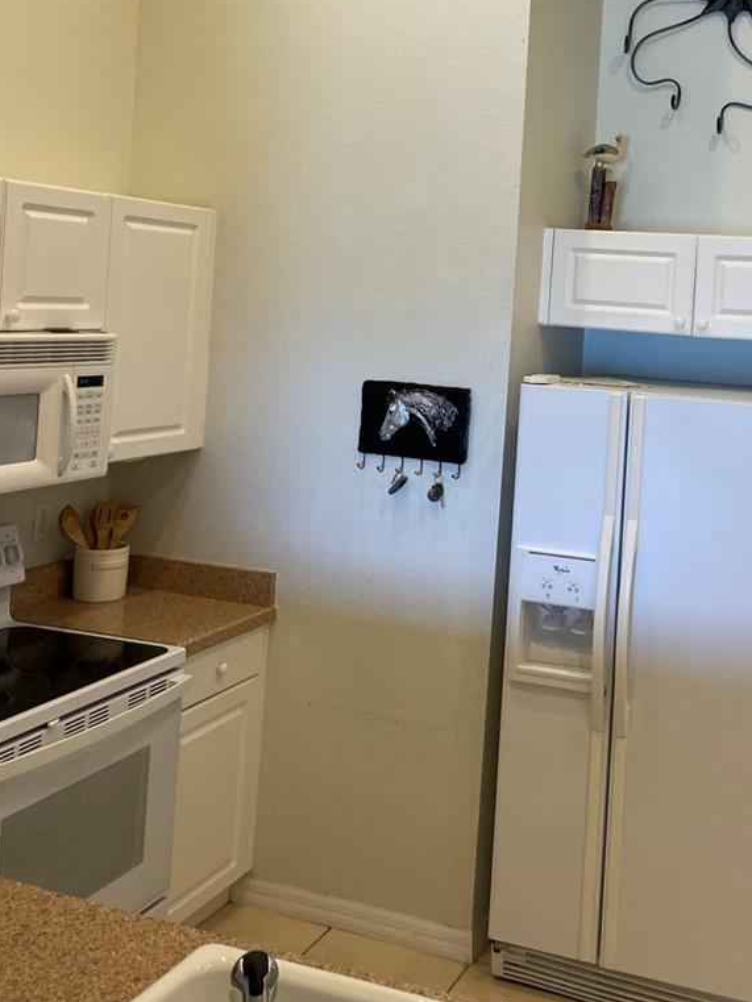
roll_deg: -3.6
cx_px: 566
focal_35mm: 41
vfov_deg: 44.7
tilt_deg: +0.7
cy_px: 288
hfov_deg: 34.4
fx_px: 1187
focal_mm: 4.2
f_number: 1.6
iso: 64
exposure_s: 1/60
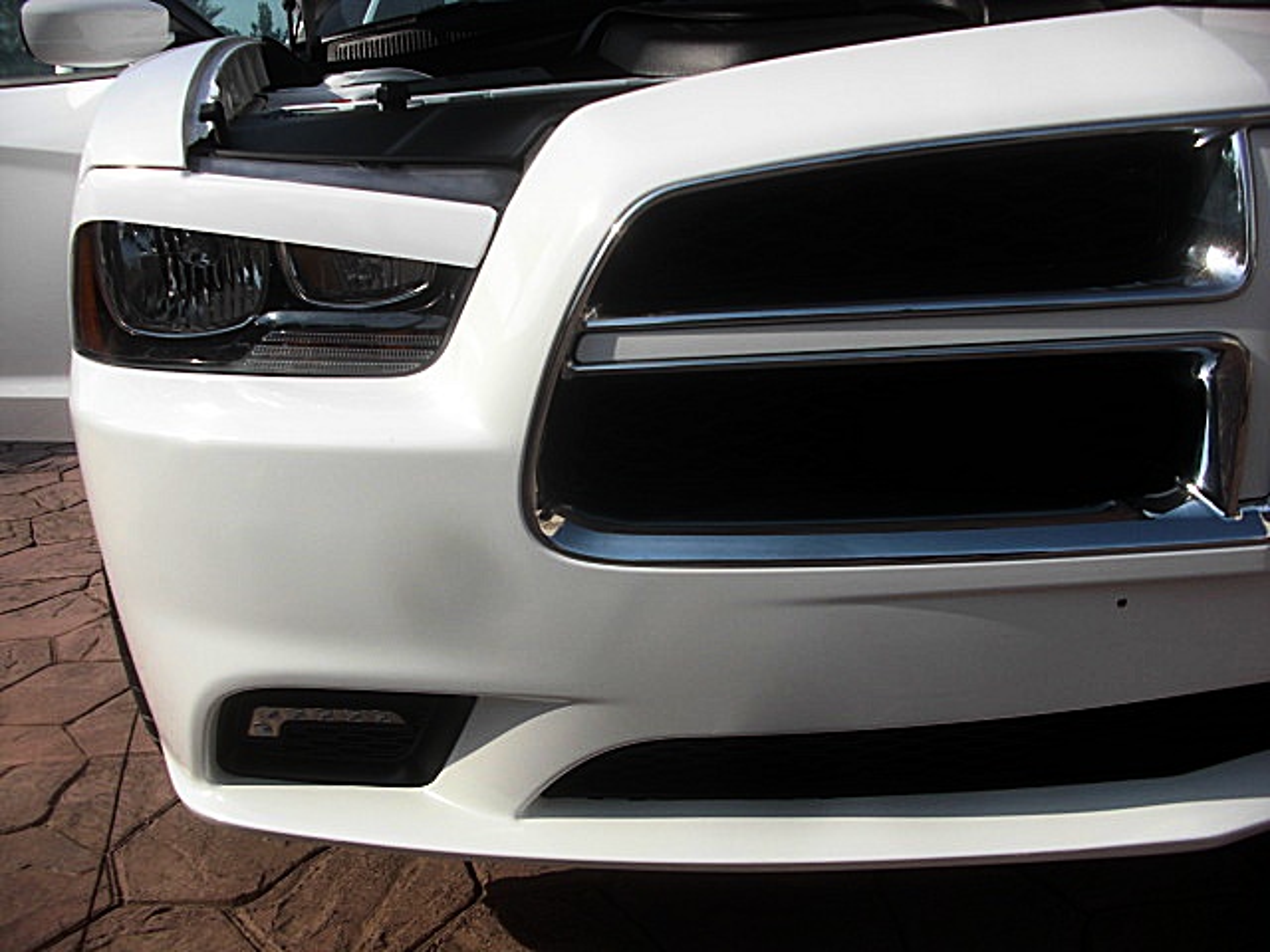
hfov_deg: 51.4
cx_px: 635
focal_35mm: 36
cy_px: 476
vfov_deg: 39.7
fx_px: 1321
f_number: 7.9
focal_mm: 6.3
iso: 50
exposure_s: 1/125
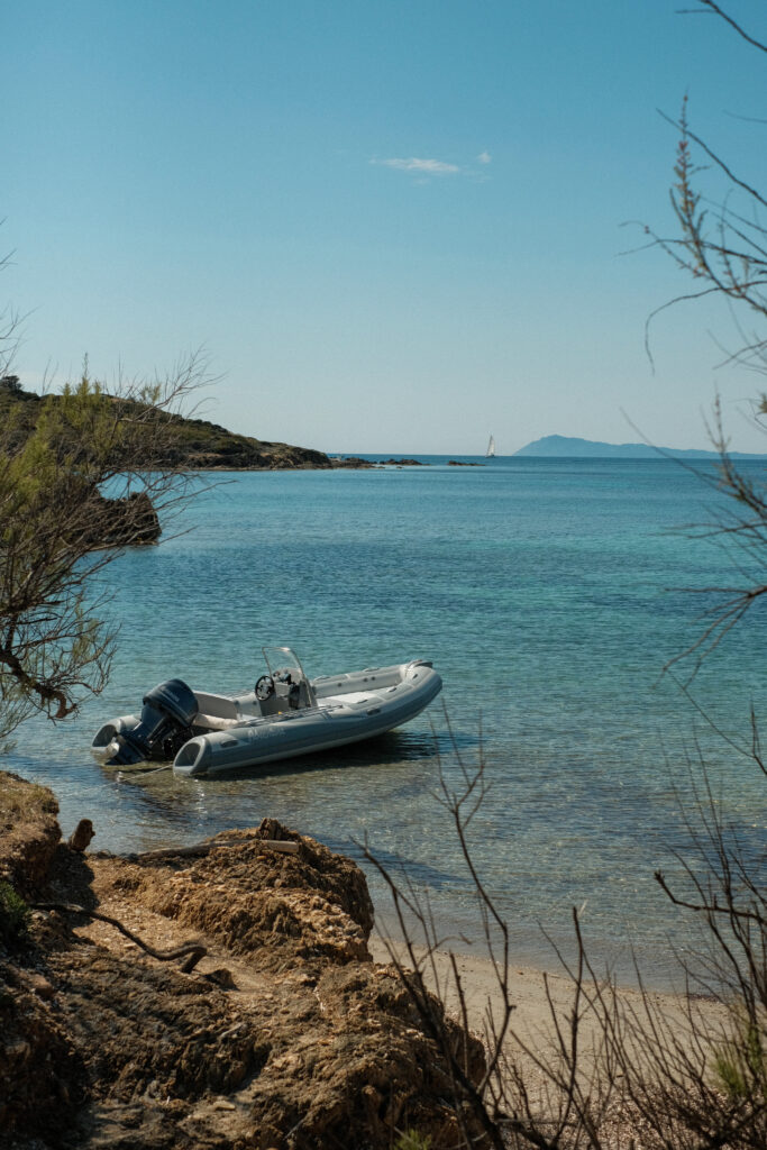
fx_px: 1693
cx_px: 384
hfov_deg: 25.5
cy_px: 575
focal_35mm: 53
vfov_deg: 37.5
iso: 800
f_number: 5.6
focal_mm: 35
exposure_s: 1/6000
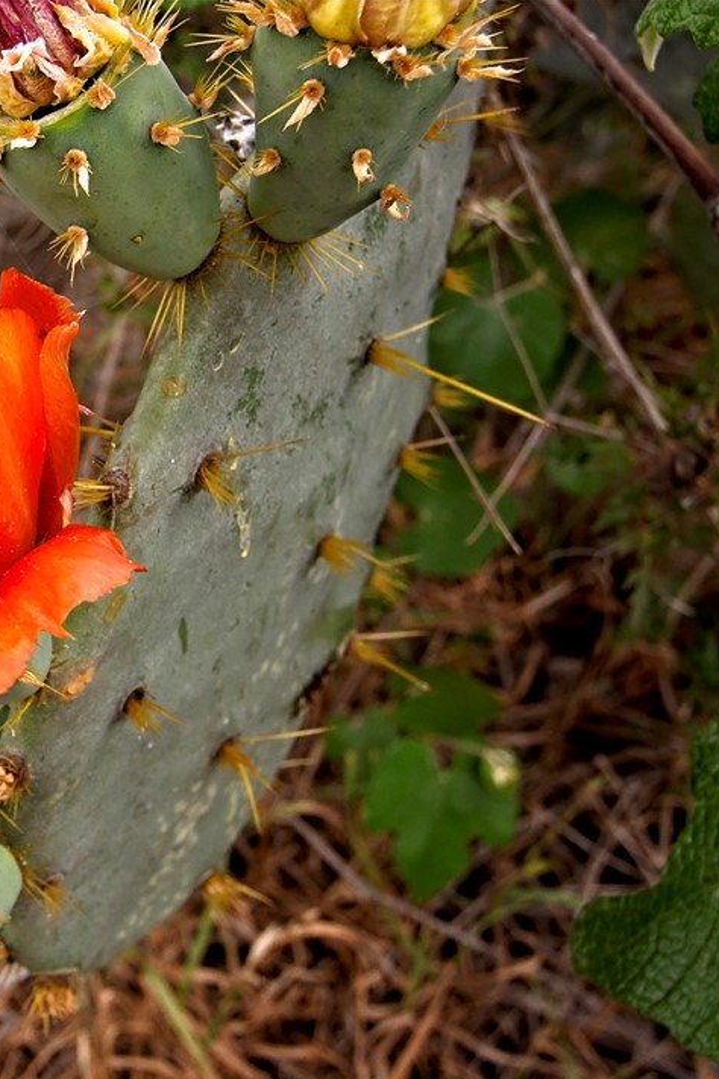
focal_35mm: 55
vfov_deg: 36.2
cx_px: -92
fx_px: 1648
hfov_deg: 23.0
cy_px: 544
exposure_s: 1/400
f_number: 8
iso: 400
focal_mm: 24
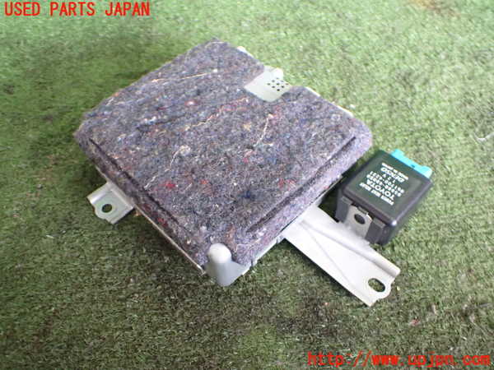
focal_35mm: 30
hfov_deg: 60.0
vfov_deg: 46.8
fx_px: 428
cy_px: 185
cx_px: 247
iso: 800
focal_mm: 5.4
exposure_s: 1/100
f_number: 2.3
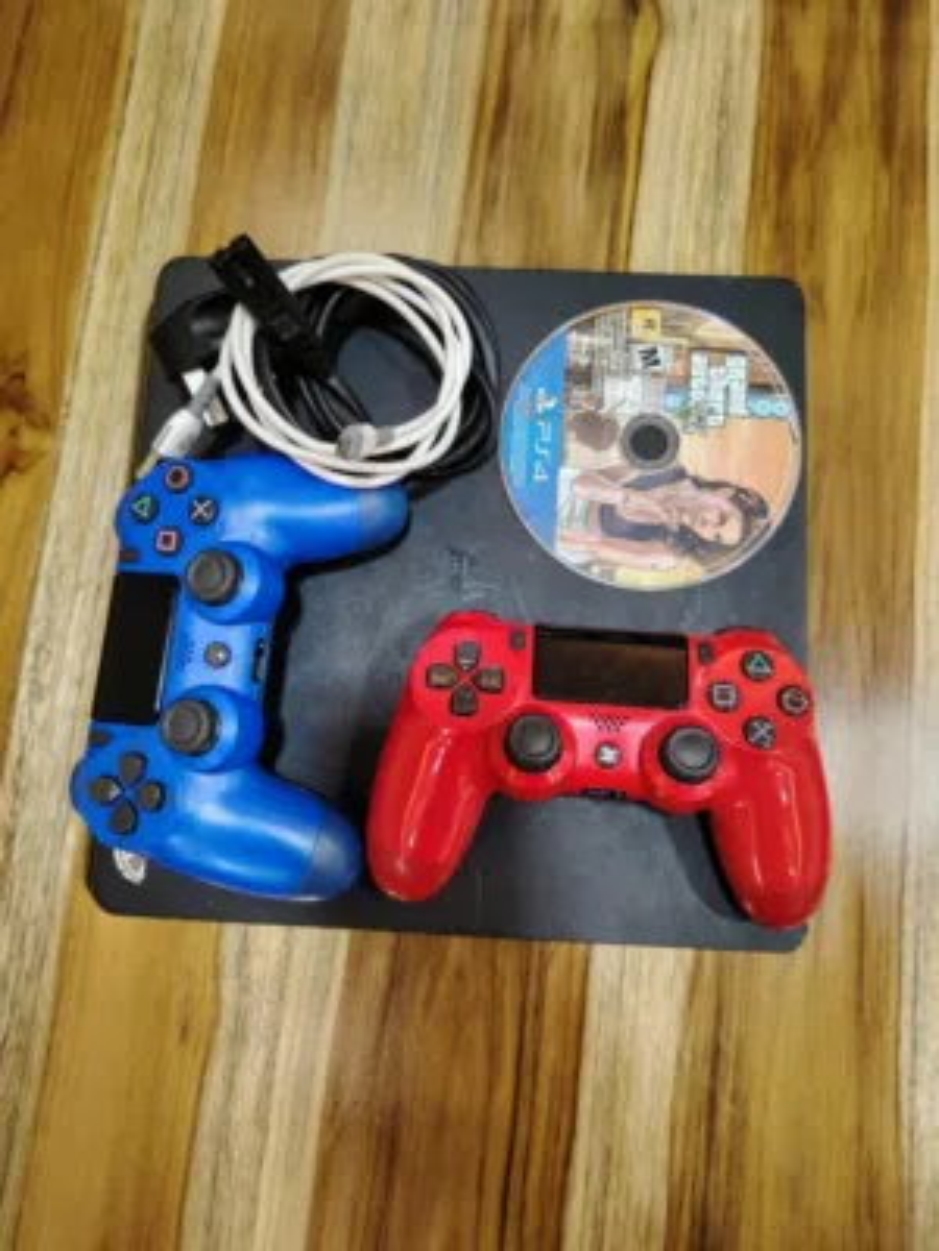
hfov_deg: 56.8
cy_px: 626
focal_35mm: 24
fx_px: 868
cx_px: 470
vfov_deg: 71.6
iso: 1494
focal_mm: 5.25
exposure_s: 1/33.3
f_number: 1.75
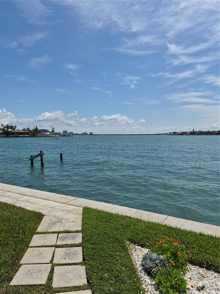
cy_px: 147
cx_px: 110
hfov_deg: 58.9
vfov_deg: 73.9
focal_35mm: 23
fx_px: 195
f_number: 1.8
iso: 50
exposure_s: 1/7696
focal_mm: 5.4
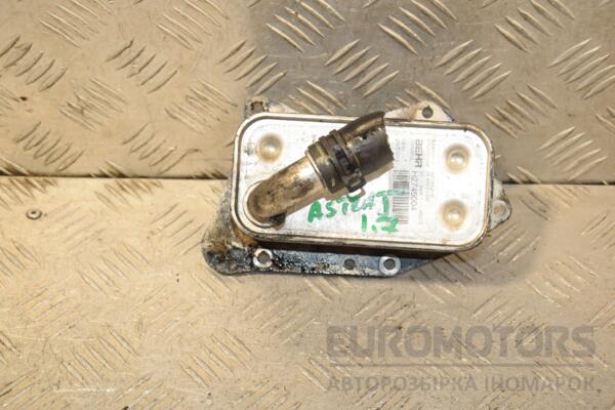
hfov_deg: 23.4
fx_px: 1486
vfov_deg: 15.7
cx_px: 308
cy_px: 205
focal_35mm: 87
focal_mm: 58
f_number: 6.3
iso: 800
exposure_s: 1/200
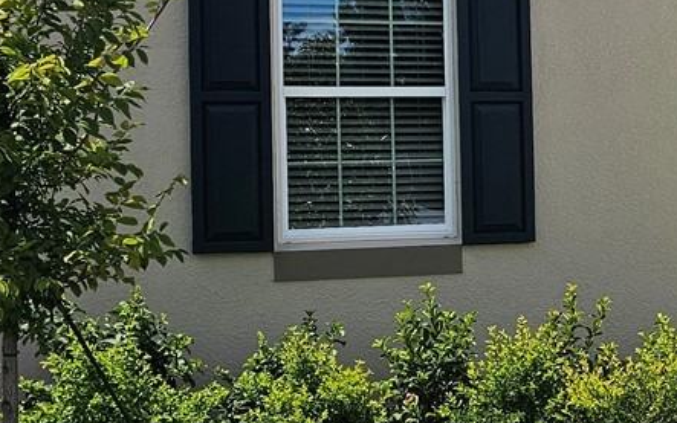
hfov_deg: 21.2
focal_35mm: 88
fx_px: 1624
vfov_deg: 14.8
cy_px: 165
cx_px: 894
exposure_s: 1/1117
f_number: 1.7
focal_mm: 6.3
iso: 10
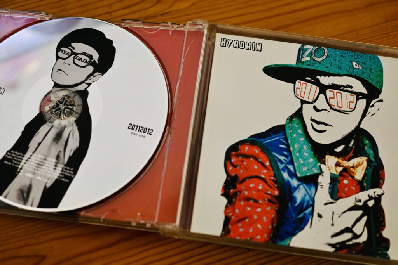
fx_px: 464
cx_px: 199
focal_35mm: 42
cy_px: 132
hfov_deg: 46.4
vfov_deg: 31.9
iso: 1800
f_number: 2.8
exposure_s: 1/125
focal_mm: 28
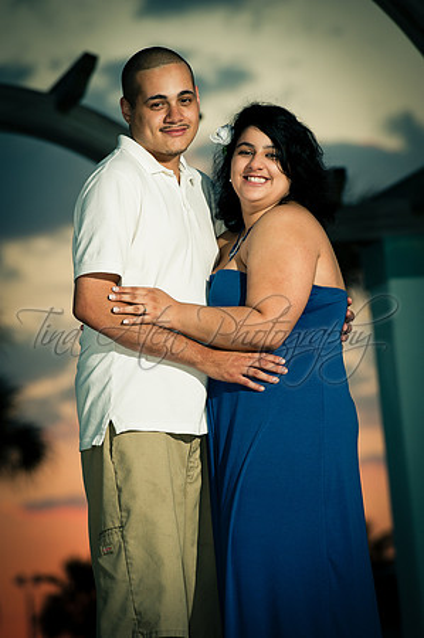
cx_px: 212
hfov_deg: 6.9
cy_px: 319
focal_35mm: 200
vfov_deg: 10.3
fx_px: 3541
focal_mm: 200
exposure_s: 1/200
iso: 200
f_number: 5.6
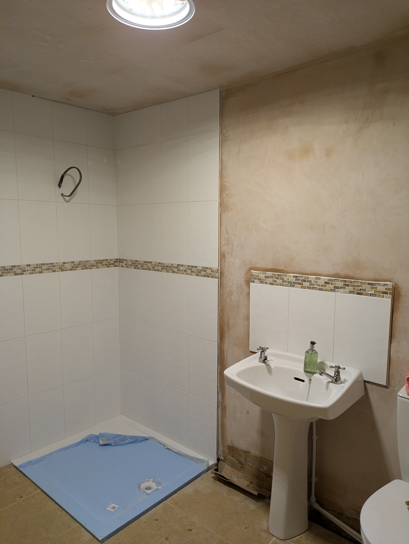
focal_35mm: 25
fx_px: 394
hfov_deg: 54.9
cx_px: 204
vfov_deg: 69.4
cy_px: 272
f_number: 1.89
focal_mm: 5.43
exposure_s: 1/25
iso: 102
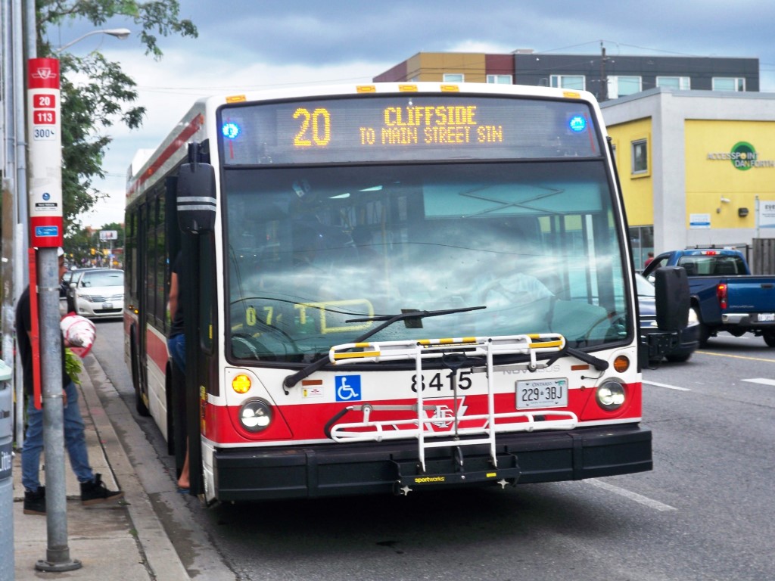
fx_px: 1522
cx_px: 388
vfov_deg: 21.6
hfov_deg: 28.6
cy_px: 290
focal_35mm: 68
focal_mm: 12.1
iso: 64
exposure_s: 1/125
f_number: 4.5
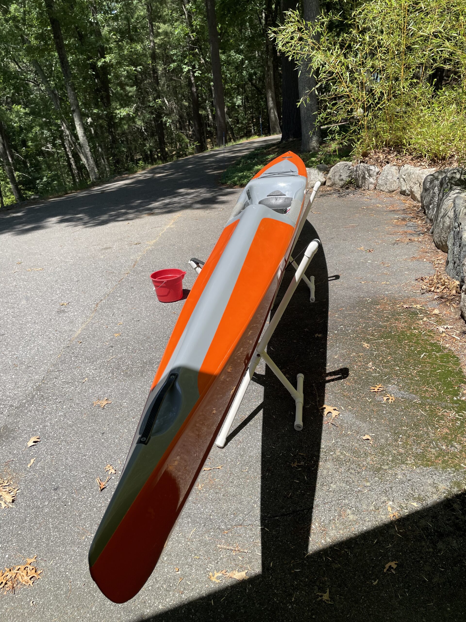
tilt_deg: -22.5
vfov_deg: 67.3
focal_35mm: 26
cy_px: 311
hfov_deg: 53.1
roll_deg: +4.4
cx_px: 233
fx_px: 467
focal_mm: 4.2
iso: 32
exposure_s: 1/2020
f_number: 1.6
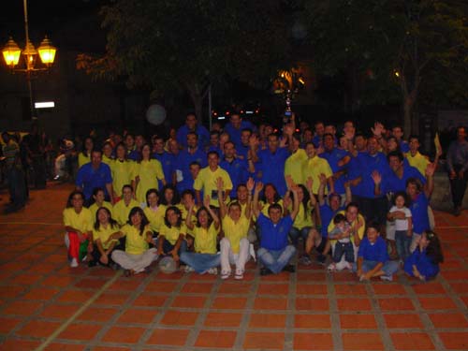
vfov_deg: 37.7
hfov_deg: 49.0
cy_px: 176
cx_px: 234
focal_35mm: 38
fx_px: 514
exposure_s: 1/128
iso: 200
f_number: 2.9
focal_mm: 6.3
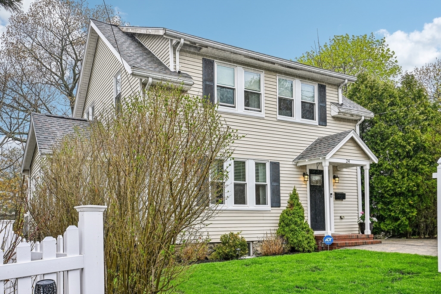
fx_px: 368
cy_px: 147
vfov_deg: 43.6
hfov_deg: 61.9
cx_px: 220
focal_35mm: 30
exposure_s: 1/250
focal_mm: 30
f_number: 8
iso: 400
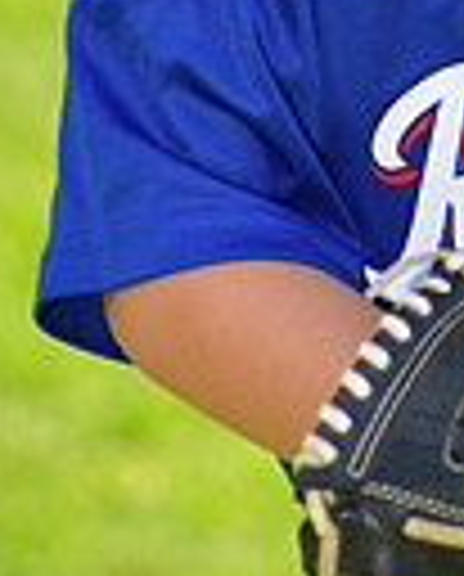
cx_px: 831
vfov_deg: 2.7
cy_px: -414
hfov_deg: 2.1
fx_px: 12350
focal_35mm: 722
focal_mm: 170
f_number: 5
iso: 100
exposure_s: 1/250
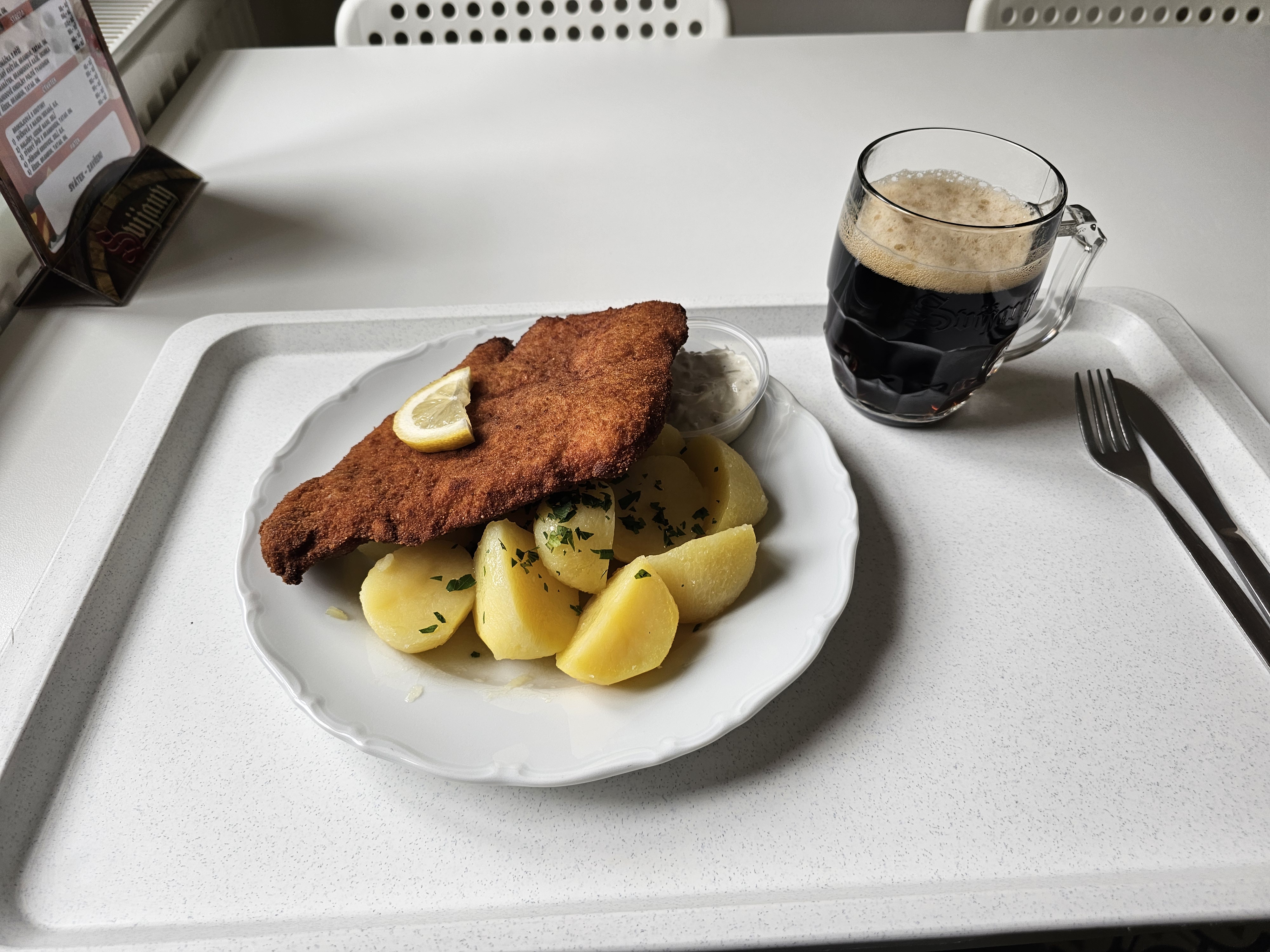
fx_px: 844
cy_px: 476
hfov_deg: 73.9
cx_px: 635
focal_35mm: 23
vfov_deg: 58.9
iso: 32
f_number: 1.7
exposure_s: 1/100
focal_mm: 6.3
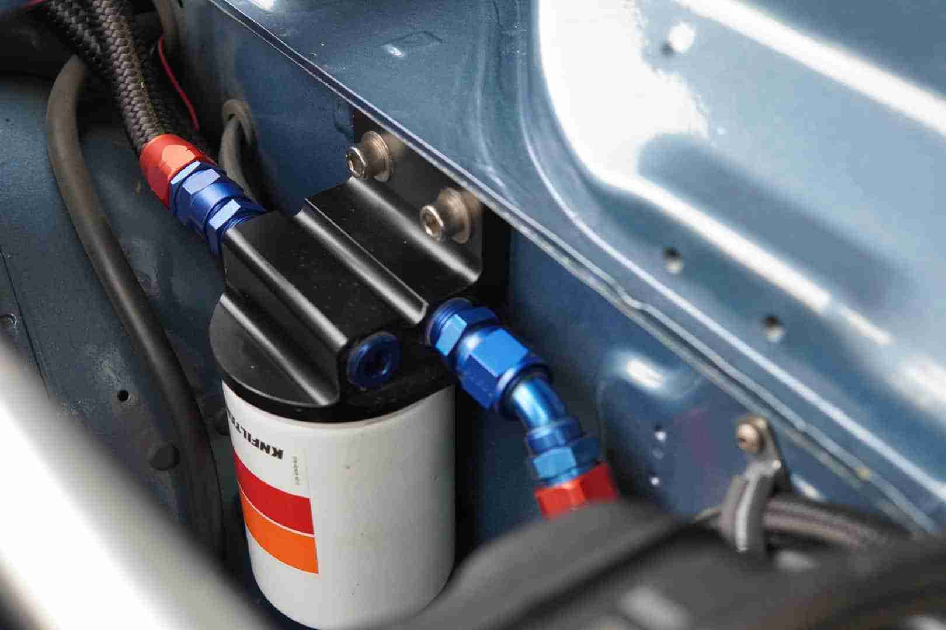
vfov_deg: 29.9
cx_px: 473
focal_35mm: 45
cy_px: 315
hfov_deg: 43.6
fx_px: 1182
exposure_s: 1/160
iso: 1250
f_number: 4
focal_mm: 30
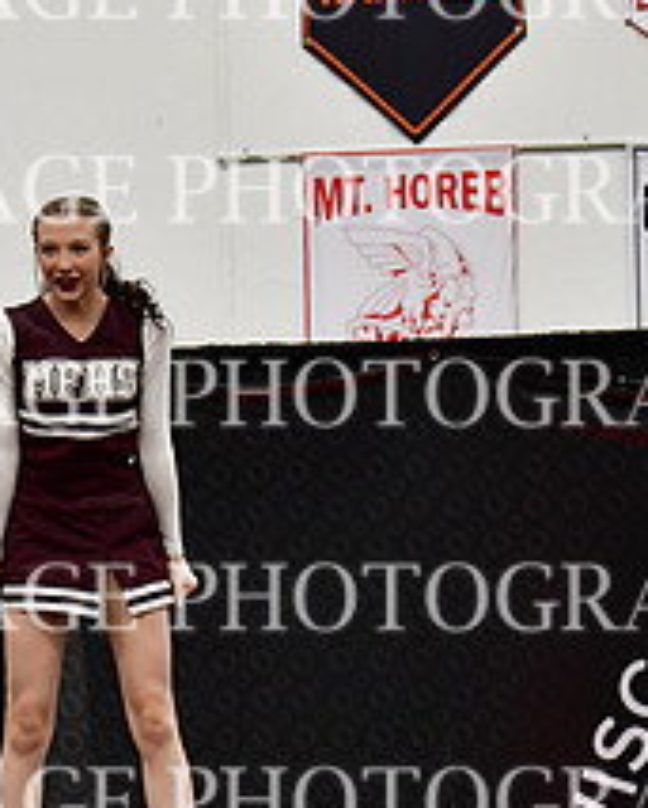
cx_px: 142
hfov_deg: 4.1
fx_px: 8971
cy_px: 903
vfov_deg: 5.1
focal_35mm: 375
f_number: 4
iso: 4000
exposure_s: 1/500
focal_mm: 98
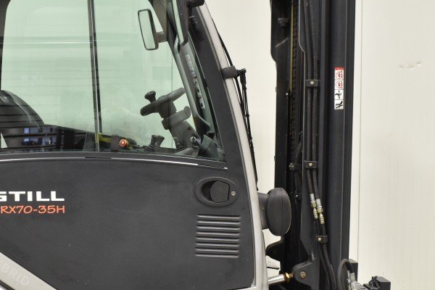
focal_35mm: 69
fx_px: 834
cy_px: 178
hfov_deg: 29.0
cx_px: 129
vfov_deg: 19.7
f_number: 6.3
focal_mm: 23
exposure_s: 1/15
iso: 1000
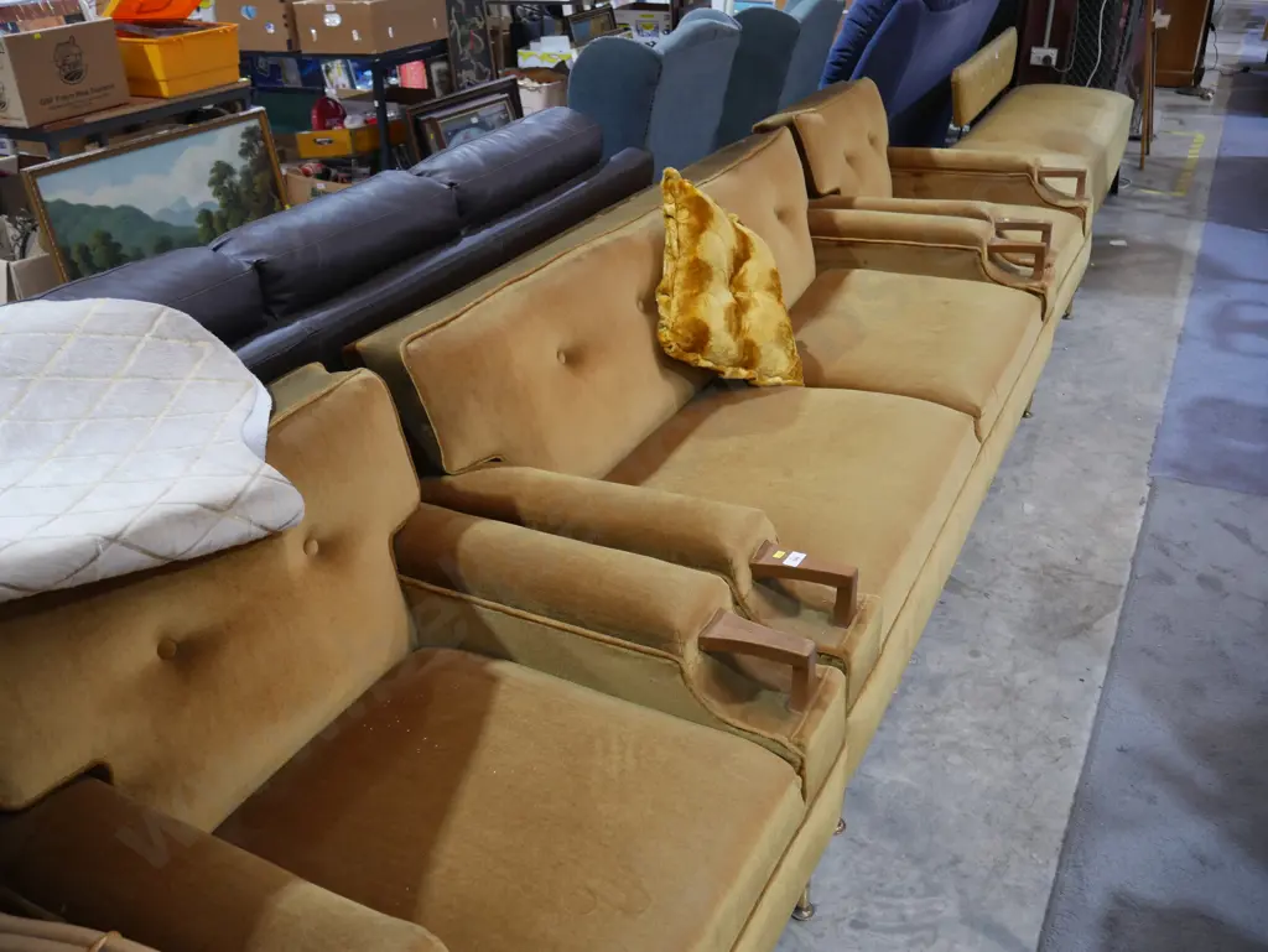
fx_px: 1173
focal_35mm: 32
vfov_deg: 44.2
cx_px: 634
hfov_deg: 56.8
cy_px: 476
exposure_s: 1/60
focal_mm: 16
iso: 400
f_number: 3.6
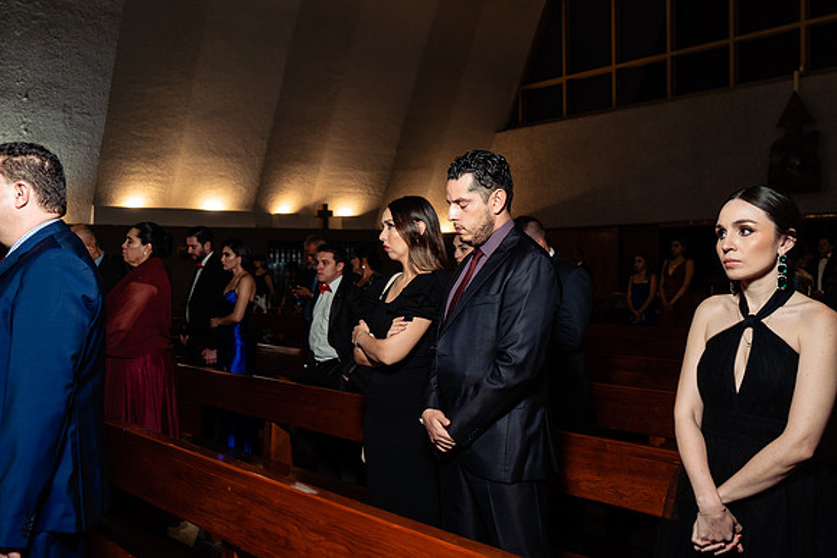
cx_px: 418
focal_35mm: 35
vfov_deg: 37.9
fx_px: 814
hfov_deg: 54.4
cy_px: 279
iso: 1250
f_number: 4
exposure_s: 1/160
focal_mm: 35
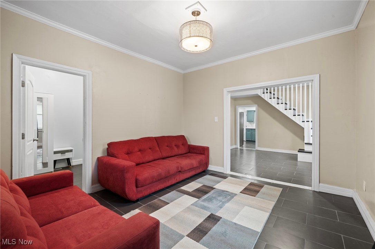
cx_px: 188
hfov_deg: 100.4
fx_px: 156
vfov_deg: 77.3
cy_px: 124
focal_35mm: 15
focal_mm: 15
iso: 250
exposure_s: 1.3
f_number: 9
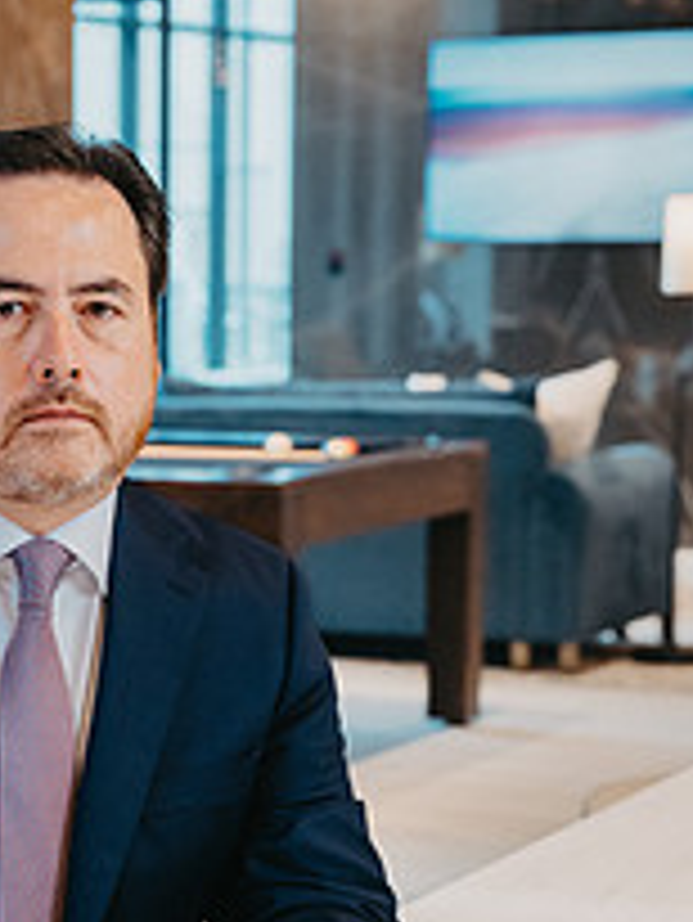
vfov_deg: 14.6
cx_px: 50
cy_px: 576
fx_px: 3600
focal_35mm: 135
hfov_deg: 10.9
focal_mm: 64
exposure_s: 1/100
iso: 1600
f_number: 5
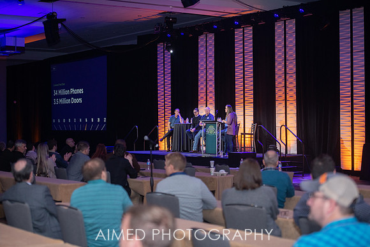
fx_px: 720
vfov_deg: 19.5
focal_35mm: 70
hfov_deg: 28.8
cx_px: 185
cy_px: 124
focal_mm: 70
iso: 500
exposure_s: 1/250
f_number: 3.2
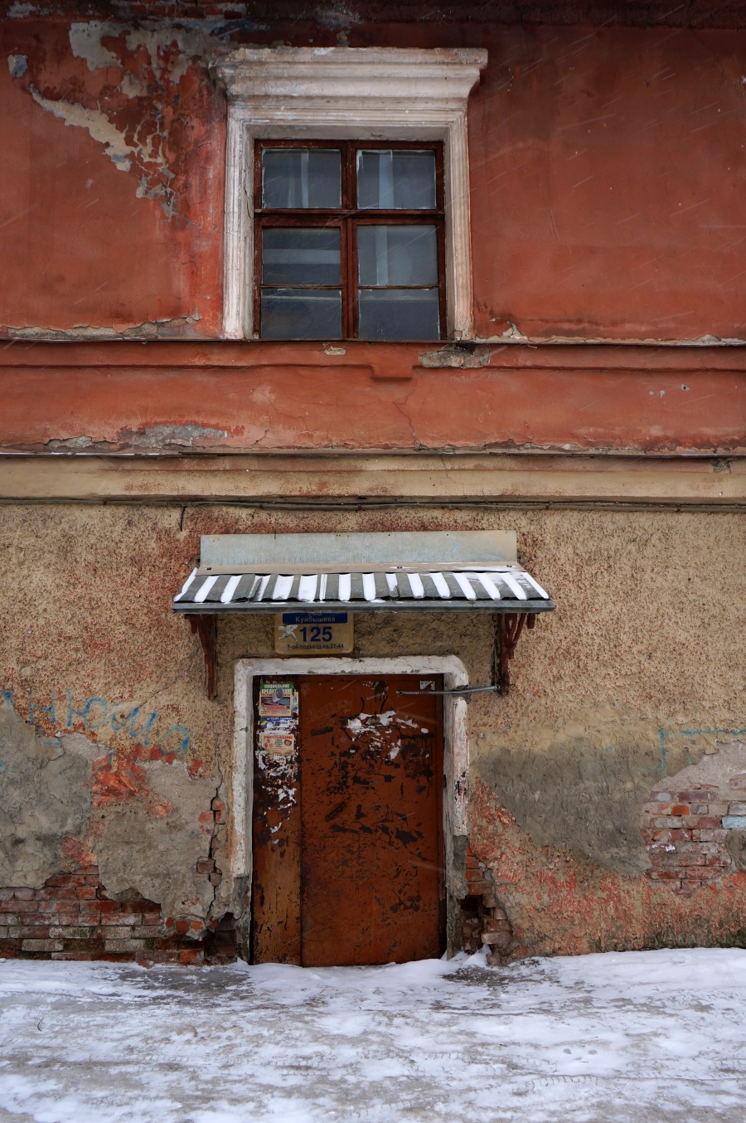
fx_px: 934
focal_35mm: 30
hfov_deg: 43.5
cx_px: 373
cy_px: 562
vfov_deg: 62.0
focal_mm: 20
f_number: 6.3
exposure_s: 1/60
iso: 100
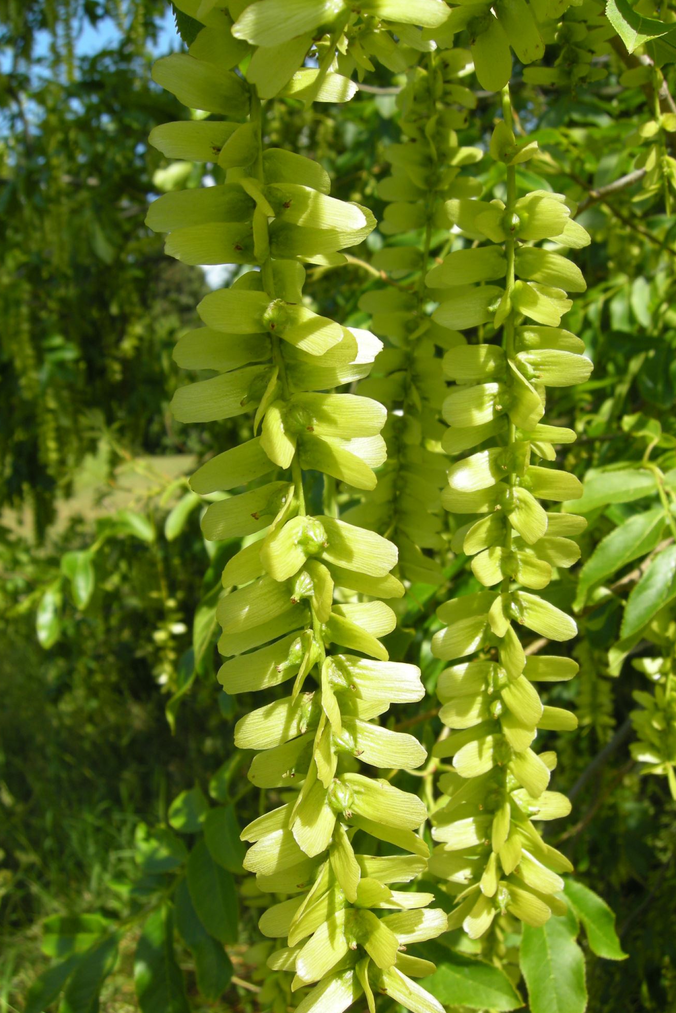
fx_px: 1042
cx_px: 354
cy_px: 503
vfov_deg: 51.9
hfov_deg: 35.9
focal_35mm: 37
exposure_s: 1/210
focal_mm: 7.5
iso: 64
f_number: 4.8
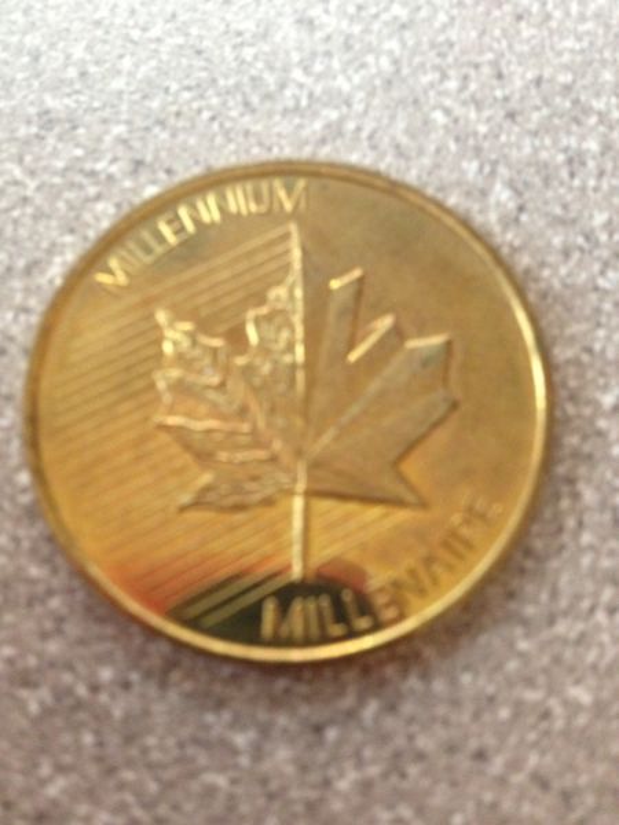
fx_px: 834
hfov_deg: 40.7
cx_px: 310
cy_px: 412
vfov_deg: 52.6
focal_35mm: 35
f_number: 2.4
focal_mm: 4.28
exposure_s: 1/15
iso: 500
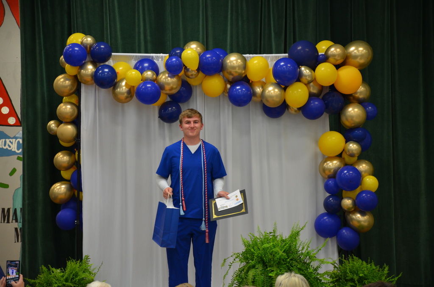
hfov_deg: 13.7
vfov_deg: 9.1
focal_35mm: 150
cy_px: 144
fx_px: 1804
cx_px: 217
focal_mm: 100
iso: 900
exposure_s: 1/30
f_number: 5.6
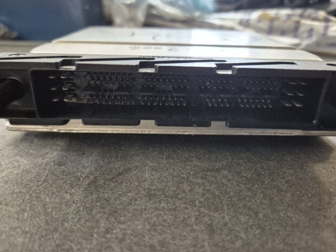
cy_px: 125
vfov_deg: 53.0
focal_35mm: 26
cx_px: 176
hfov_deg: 67.3
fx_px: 252
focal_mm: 5.4
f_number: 1.8
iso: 2000
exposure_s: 1/100
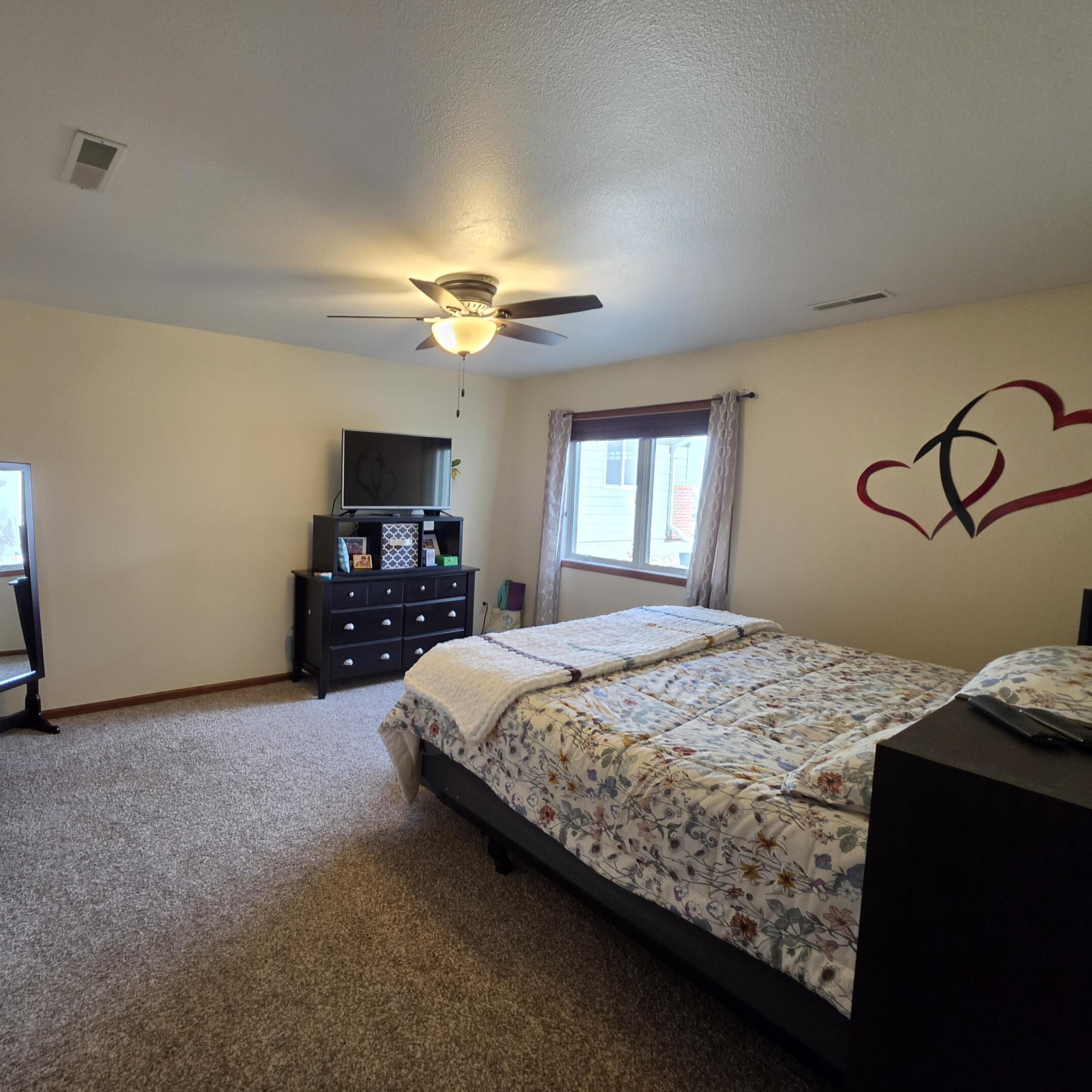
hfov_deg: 85.7
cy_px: 535
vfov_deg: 87.4
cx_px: 408
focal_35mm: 16
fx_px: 571
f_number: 1.9
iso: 200
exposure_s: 1/60
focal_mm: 2.2
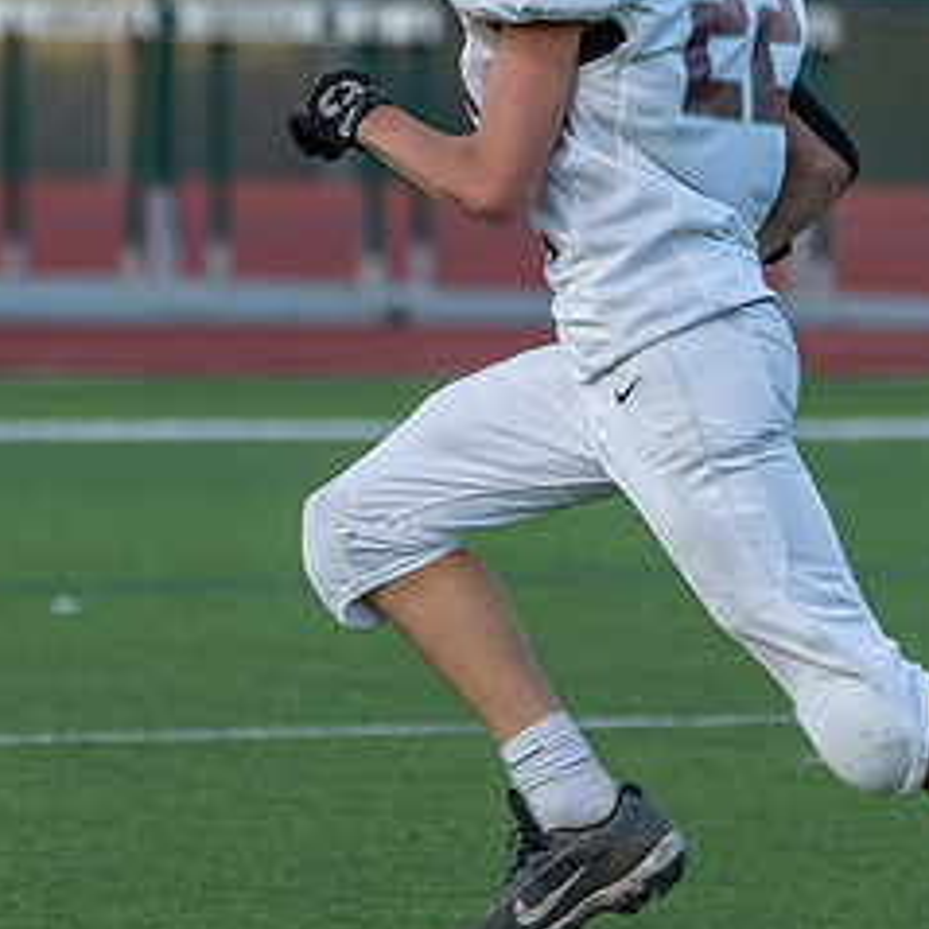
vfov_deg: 2.4
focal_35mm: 726
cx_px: 368
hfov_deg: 2.4
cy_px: 387
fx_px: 22043
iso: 640
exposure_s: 1/1000
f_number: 5.6
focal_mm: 274
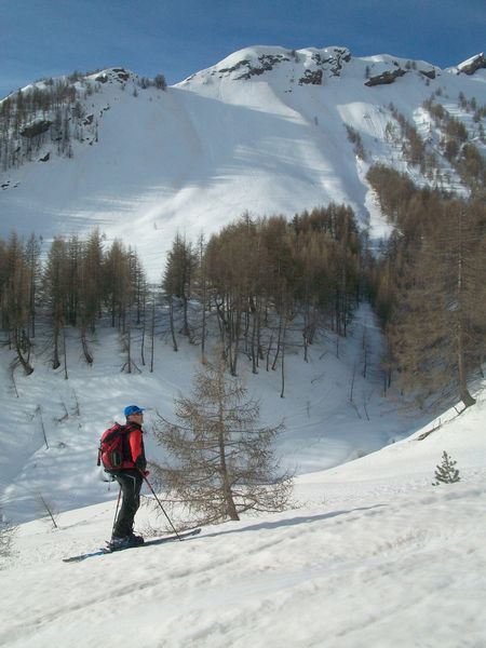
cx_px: 243
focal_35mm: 34
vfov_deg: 54.0
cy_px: 324
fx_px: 636
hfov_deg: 41.8
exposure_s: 1/800
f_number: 5.5
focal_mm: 5.7
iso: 80
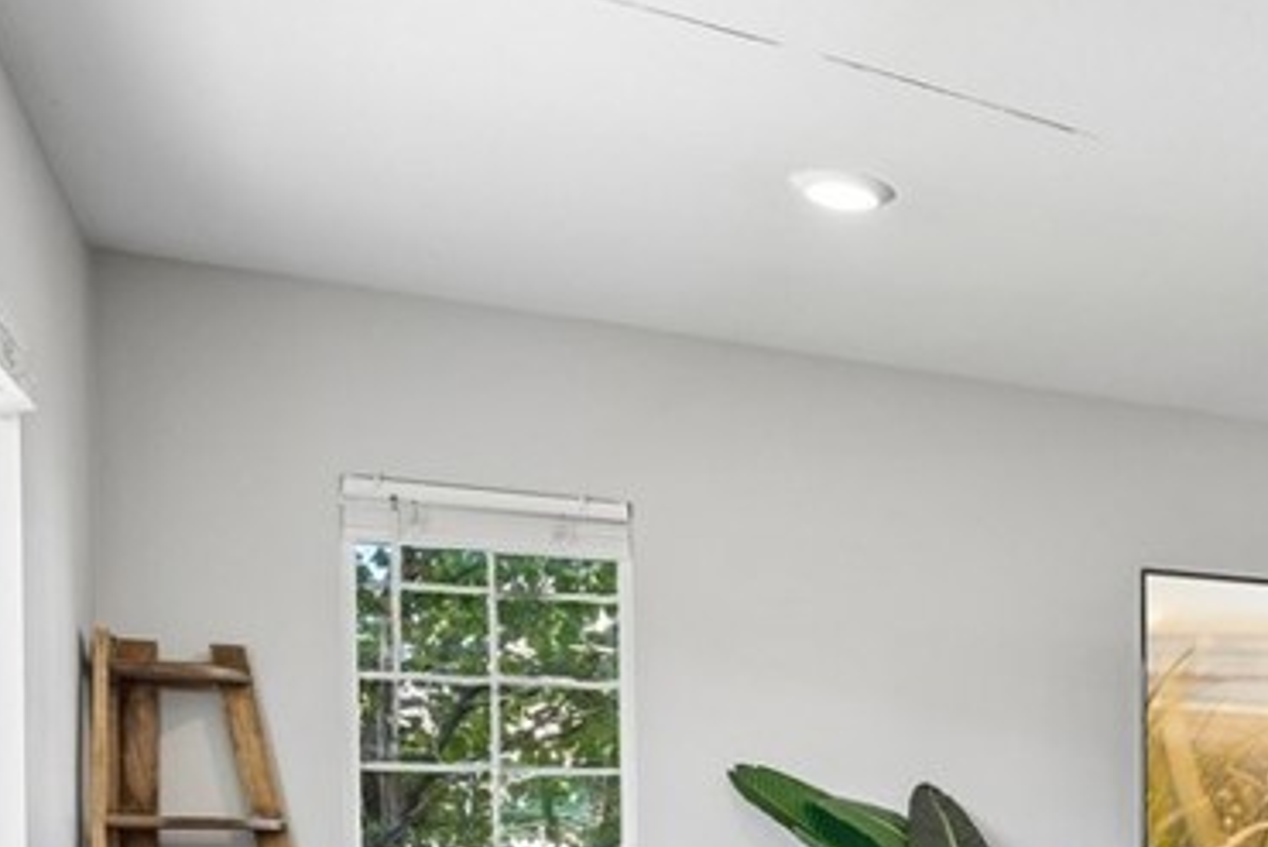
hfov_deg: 31.2
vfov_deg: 25.8
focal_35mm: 49
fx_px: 1714
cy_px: 912
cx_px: 1662
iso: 400
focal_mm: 17.6
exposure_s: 1/40
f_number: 8
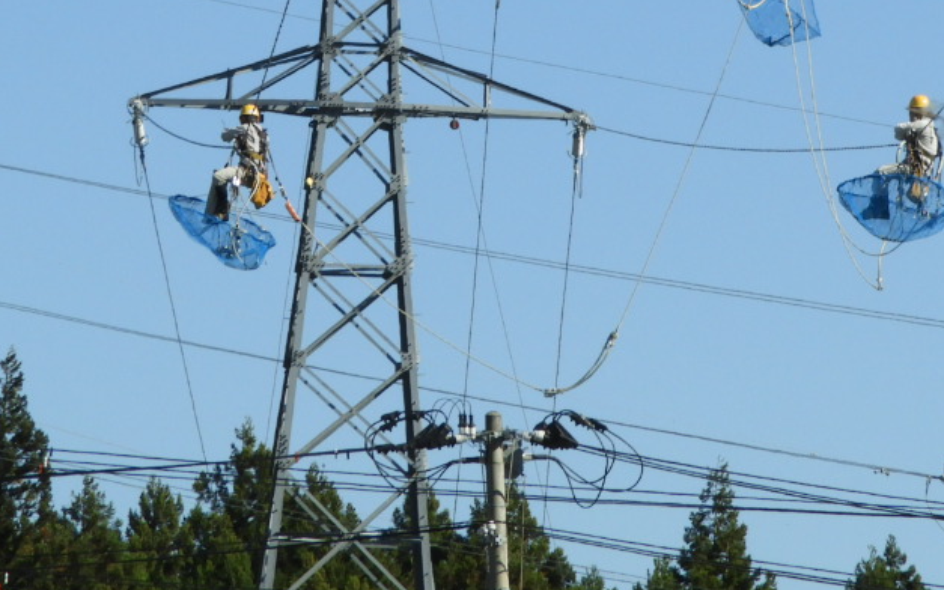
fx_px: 12530
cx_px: 553
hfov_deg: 4.3
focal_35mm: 487
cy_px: -102
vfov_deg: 2.7
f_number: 5.3
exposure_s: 1/640
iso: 100
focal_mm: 32.2
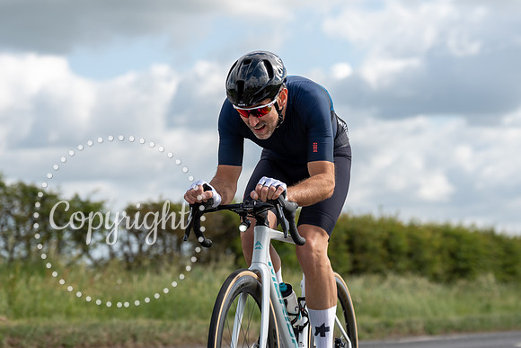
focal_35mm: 119
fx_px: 1723
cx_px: 262
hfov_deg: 17.2
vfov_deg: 11.5
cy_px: 170
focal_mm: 94
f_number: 3.5
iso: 100
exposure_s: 1/1000
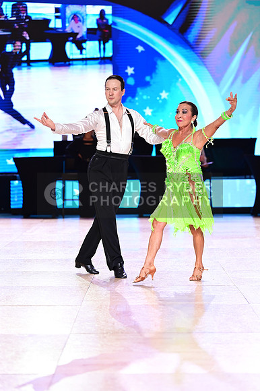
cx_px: 130
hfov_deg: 13.8
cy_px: 196
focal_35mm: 99
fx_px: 1074
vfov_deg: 20.6
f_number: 2.8
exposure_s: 1/500
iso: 2000
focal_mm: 99
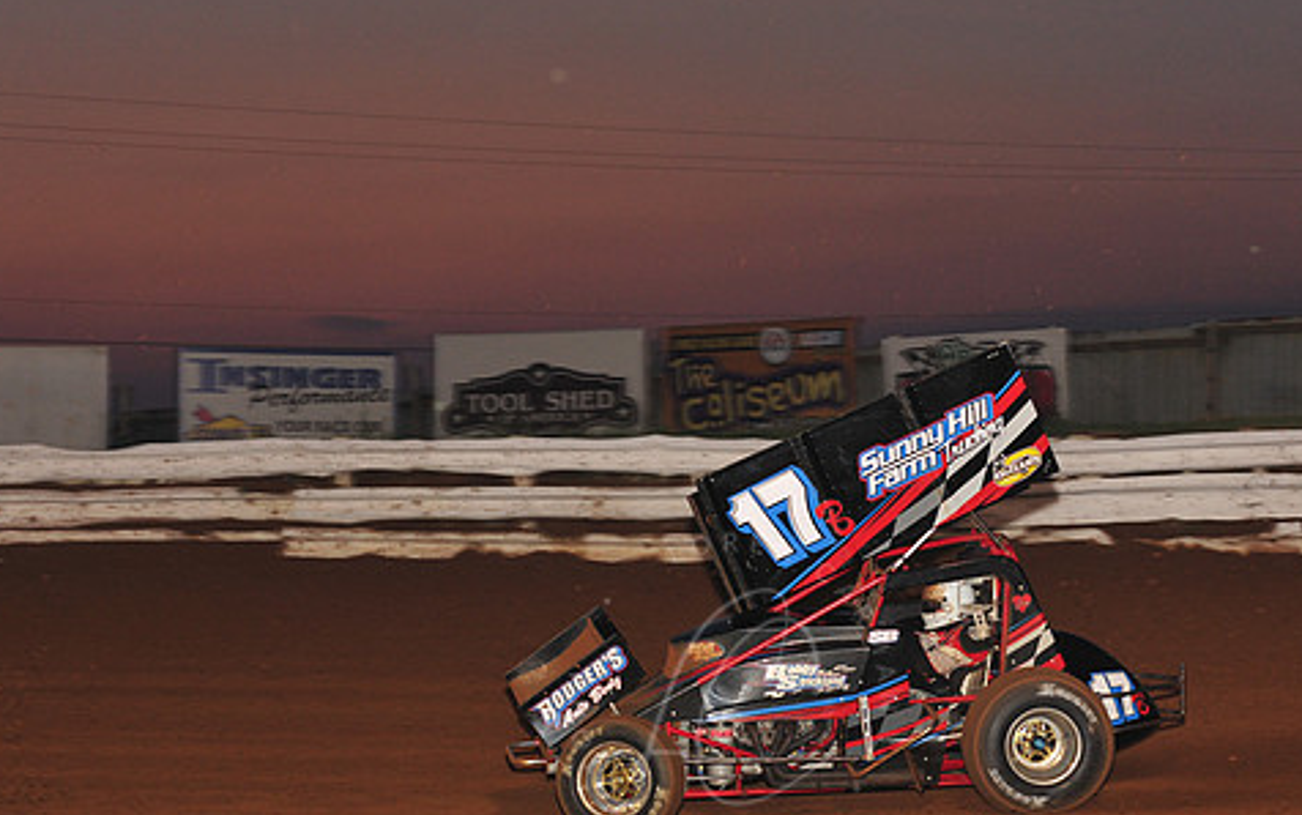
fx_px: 4402
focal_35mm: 124
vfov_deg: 10.6
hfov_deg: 16.8
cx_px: 730
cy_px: 446
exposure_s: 1/320
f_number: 6.3
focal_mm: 100
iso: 1000
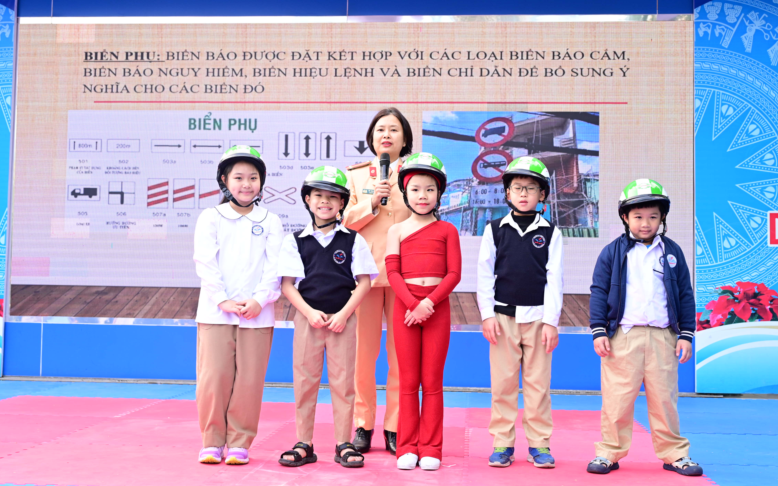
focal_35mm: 46
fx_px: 975
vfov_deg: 28.0
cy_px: 243
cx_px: 390
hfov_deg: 43.5
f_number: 4.5
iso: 400
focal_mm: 45
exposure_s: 1/160
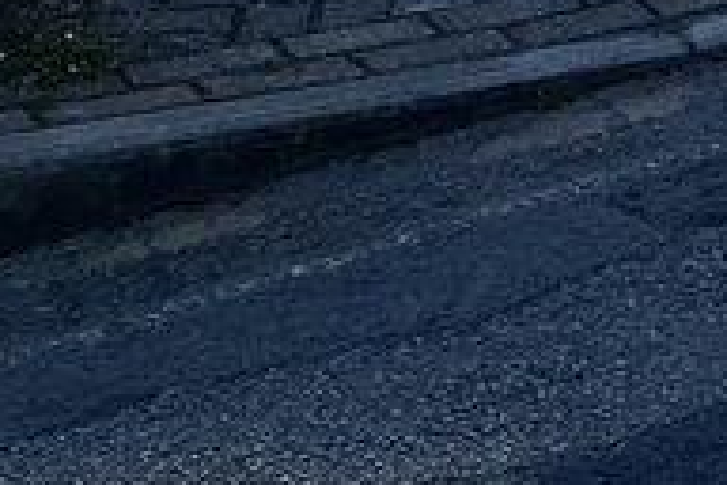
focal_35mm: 144
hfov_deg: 11.2
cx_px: 1901
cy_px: -906
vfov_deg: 8.3
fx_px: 2908
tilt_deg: -2.9
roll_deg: -1.5
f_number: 1.6
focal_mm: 5.1
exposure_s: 1/3876
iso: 50
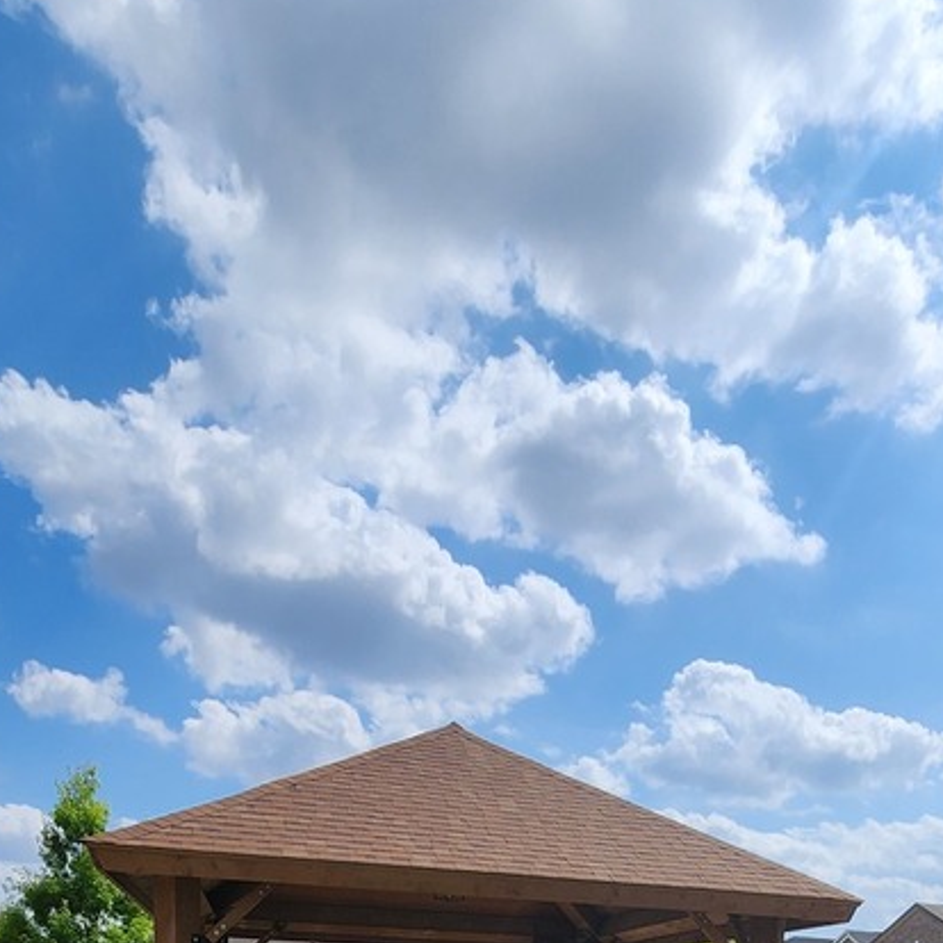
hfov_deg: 53.9
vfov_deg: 38.3
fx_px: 925
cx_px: 524
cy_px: 1159
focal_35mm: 30
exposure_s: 1/4529
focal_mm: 2.2
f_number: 2.2
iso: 50
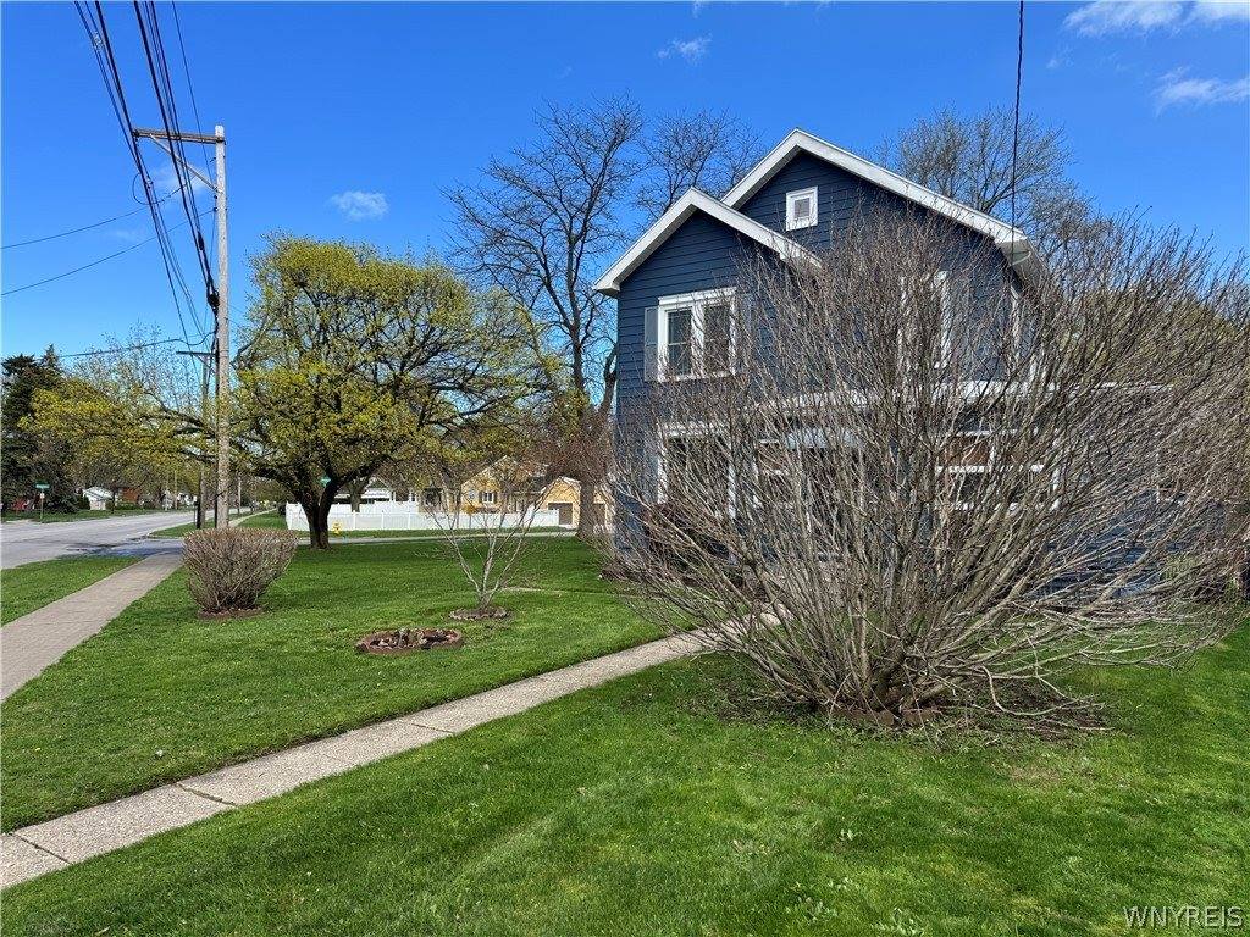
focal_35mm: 24
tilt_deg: +2.3
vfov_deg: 56.8
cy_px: 468
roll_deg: +0.3
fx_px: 867
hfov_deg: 71.6
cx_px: 625
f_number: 1.78
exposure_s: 1/2506
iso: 80
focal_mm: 6.76
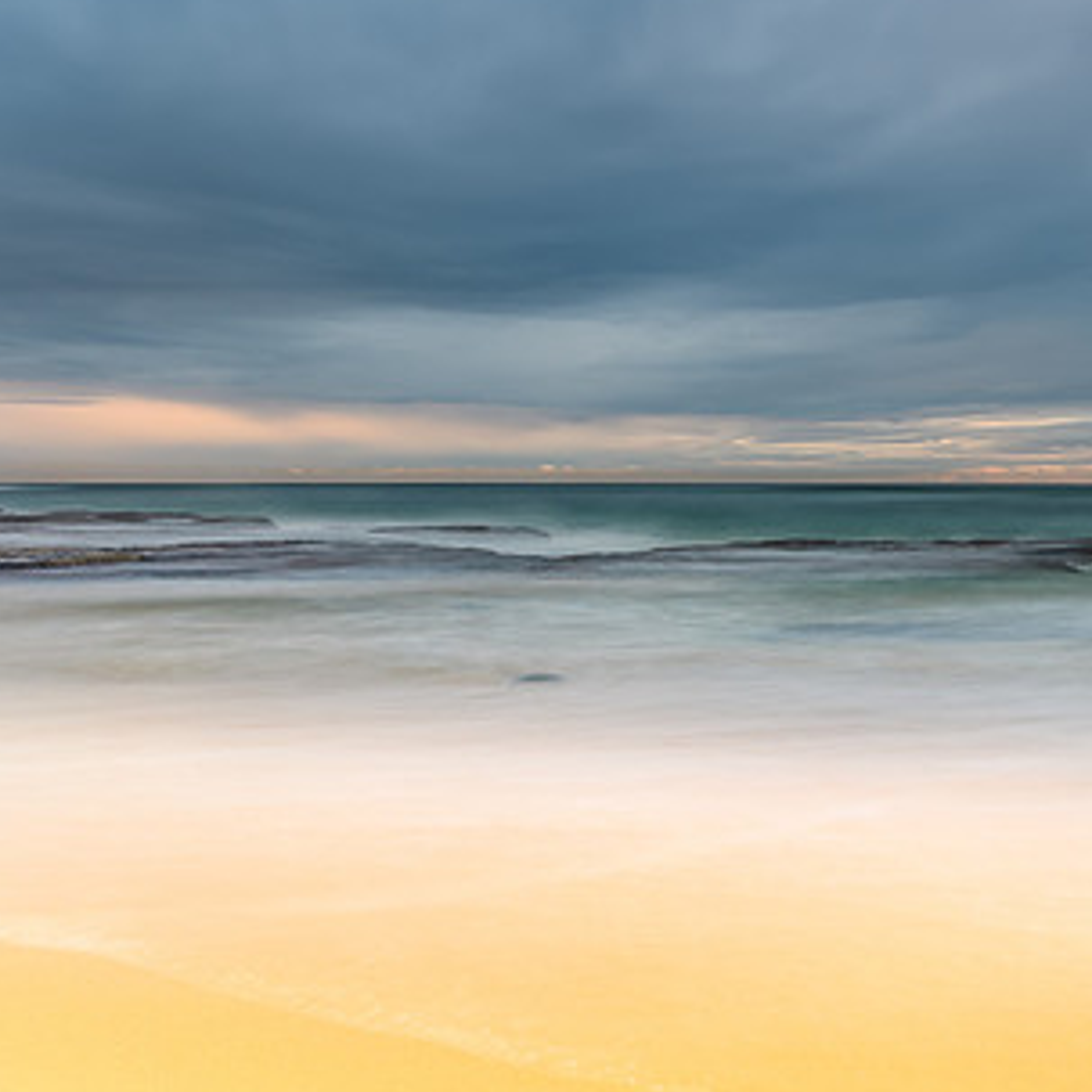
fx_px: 1392
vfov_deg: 42.5
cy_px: 413
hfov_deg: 41.3
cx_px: 843
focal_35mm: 39
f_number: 8
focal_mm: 16
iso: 50
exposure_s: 25
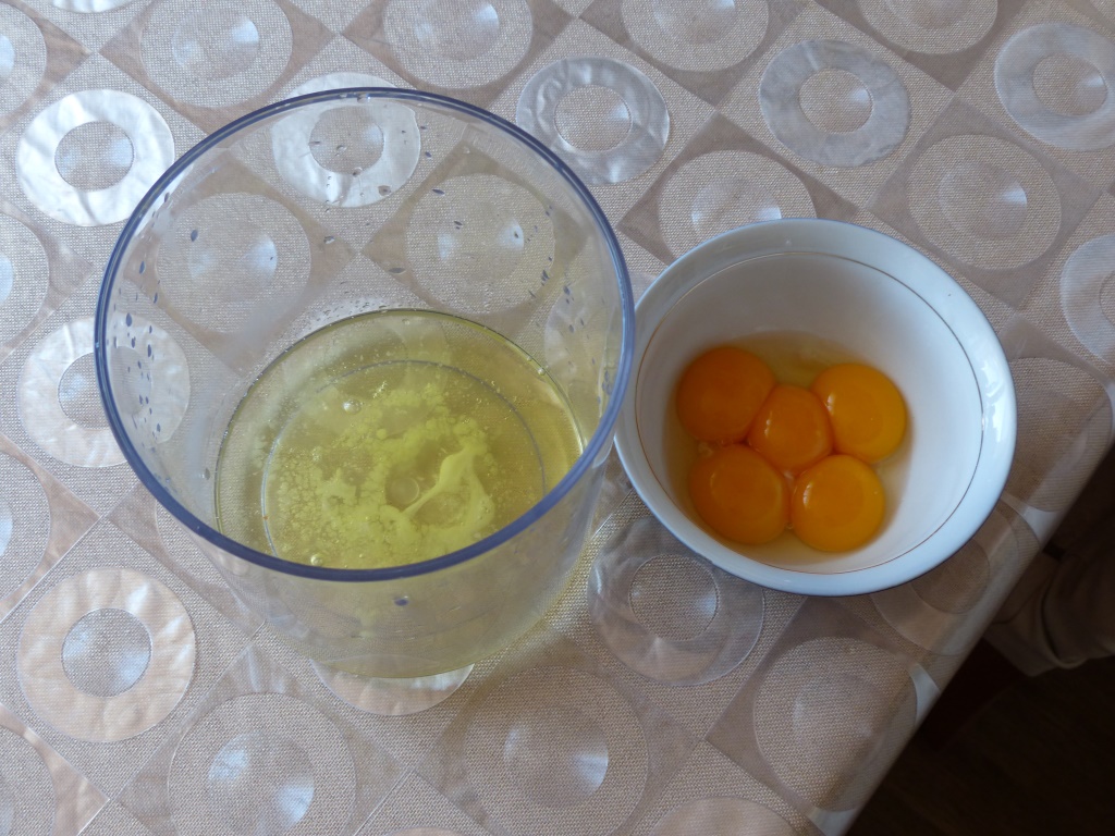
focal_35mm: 44
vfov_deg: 32.9
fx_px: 1417
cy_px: 418
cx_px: 558
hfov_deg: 42.9
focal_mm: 7.8
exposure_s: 1/60
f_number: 2.8
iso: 160
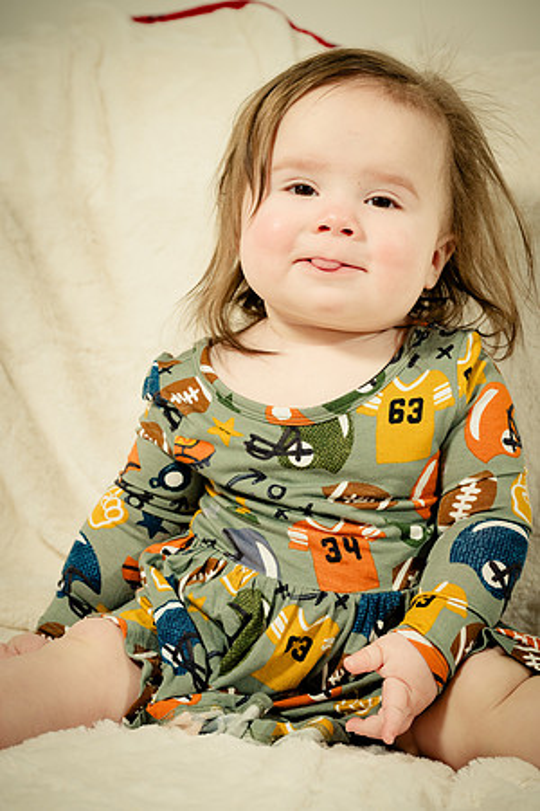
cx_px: 270
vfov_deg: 28.1
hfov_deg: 18.9
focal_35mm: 72
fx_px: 1620
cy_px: 406
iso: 800
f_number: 5.6
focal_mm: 72
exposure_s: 1/125
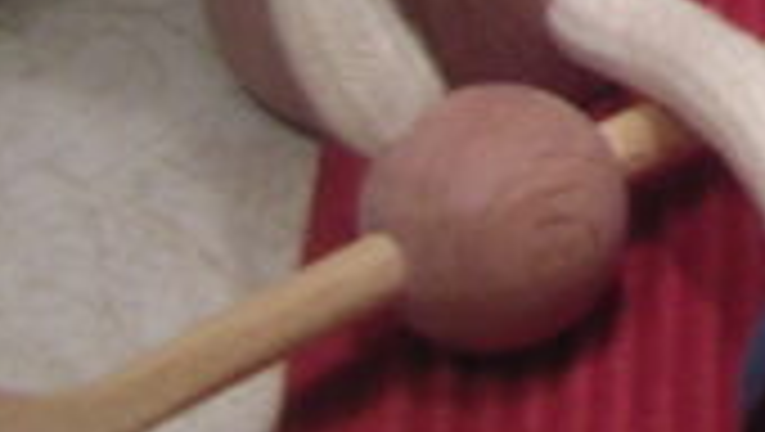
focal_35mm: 187
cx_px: 1638
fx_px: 3797
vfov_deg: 6.1
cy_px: -814
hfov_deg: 10.4
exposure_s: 1/38.9
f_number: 2.8
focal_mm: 5.8
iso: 100
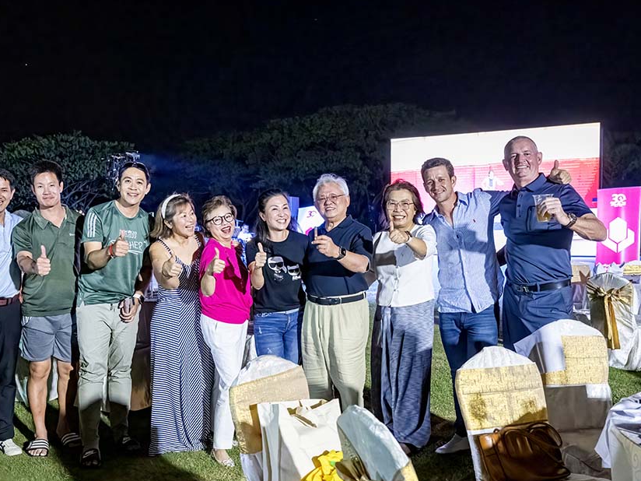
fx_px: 529
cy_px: 242
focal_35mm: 29
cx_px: 281
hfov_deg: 62.2
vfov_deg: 48.9
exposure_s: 1/200
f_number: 3.5
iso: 9000
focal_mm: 25.5
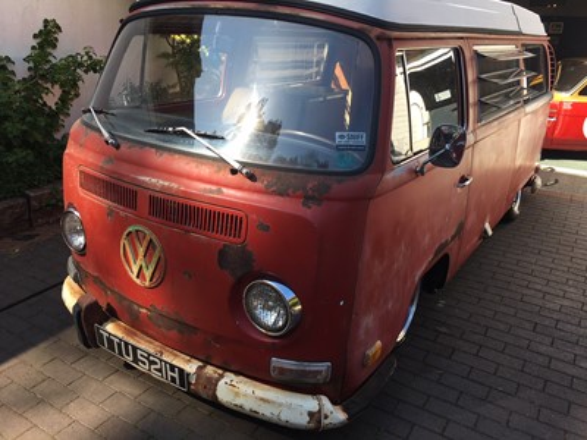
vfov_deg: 48.2
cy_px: 220
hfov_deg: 61.7
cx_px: 294
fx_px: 492
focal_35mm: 29
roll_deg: -4.0
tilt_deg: -19.1
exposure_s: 1/314
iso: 25
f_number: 2.2
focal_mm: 4.15
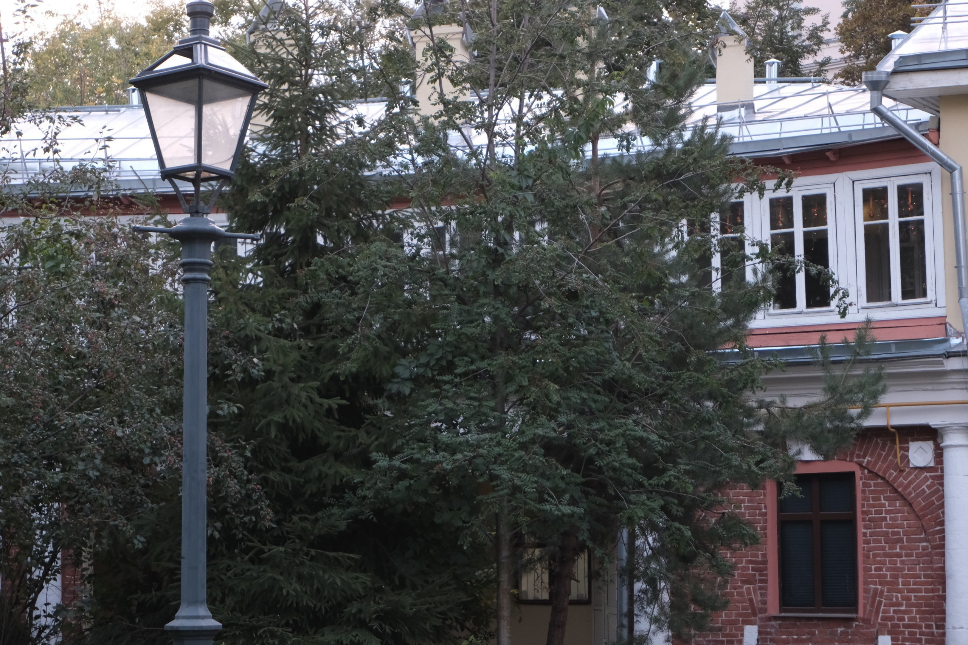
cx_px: 484
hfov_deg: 30.1
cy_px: 322
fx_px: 1802
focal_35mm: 67
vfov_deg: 20.3
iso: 1600
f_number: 5.6
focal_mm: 44.5
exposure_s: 1/180
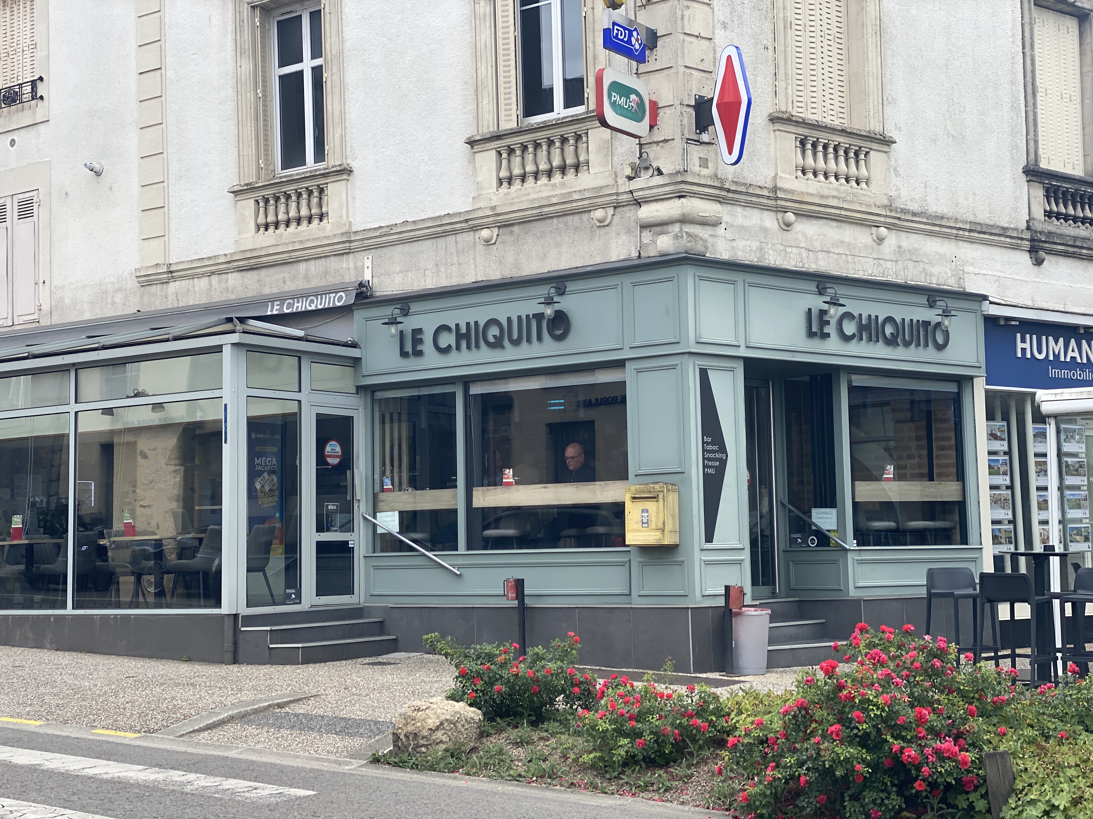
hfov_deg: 36.8
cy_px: 410
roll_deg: +0.7
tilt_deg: +7.2
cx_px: 546
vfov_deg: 28.0
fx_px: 1642
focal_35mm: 52
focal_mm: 6
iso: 20
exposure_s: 1/675
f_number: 2
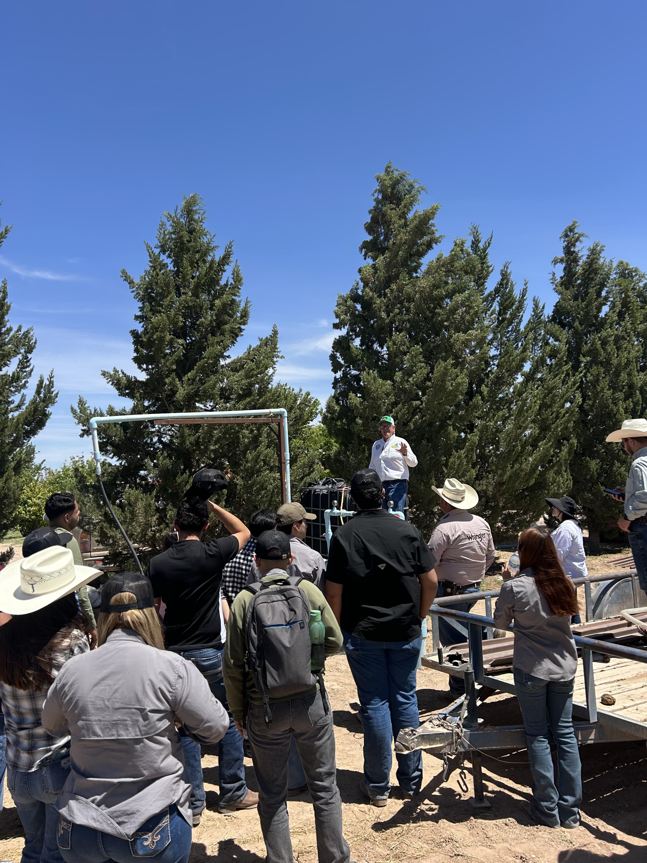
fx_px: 648
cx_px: 324
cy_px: 432
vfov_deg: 67.3
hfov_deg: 53.1
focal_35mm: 26
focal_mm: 5.7
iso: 50
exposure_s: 1/3077
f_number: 1.5
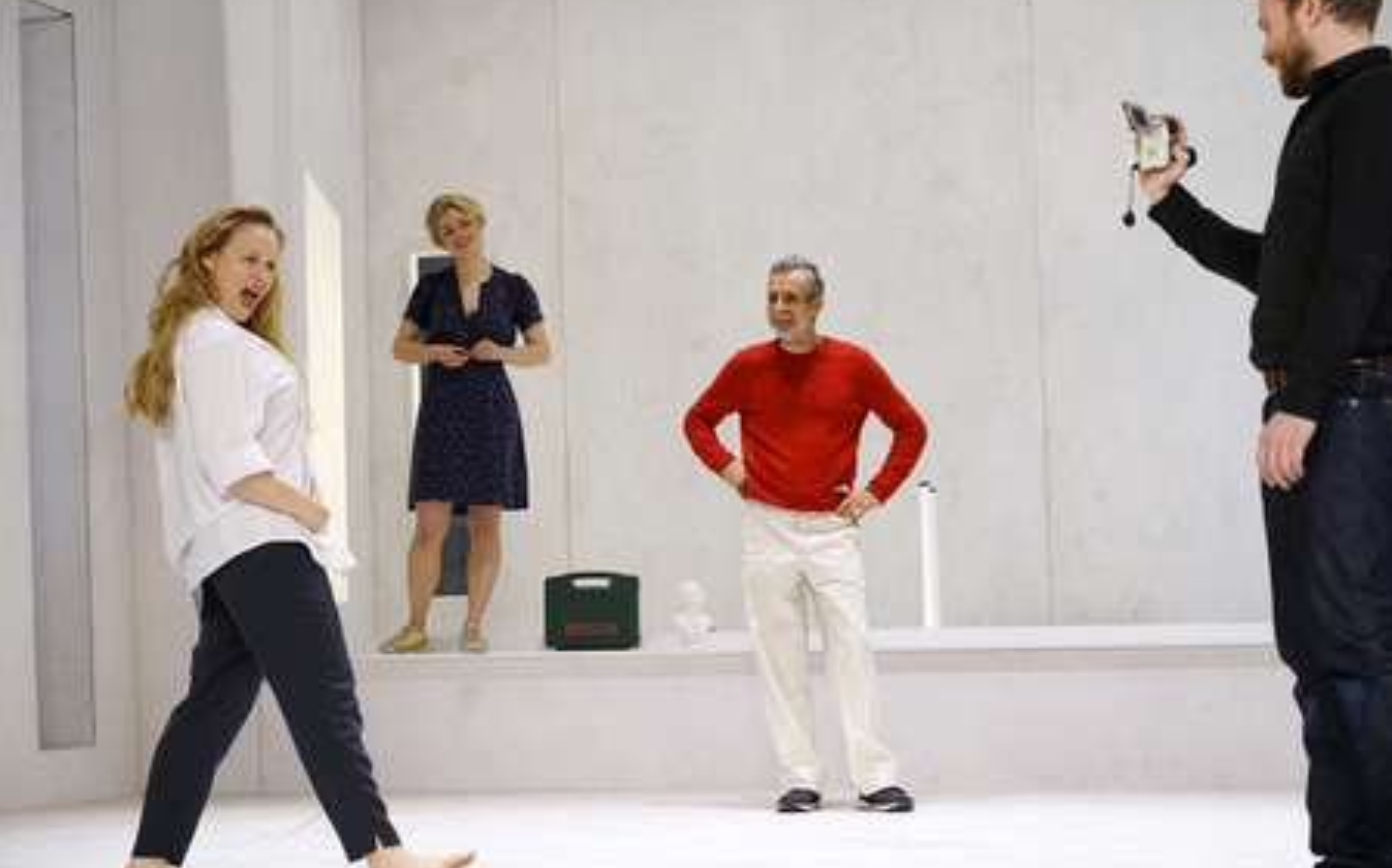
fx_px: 3298
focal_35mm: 87
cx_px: 696
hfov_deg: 23.8
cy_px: 422
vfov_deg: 15.0
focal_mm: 85
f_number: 6.3
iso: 640
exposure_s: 1/160
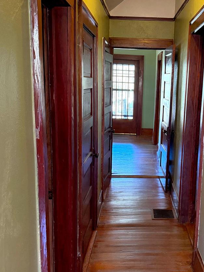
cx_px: 151
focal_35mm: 44
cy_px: 153
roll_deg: -2.1
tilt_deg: -12.4
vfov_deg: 42.9
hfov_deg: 32.3
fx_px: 346
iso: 800
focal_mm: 6.76
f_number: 1.78
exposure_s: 1/55
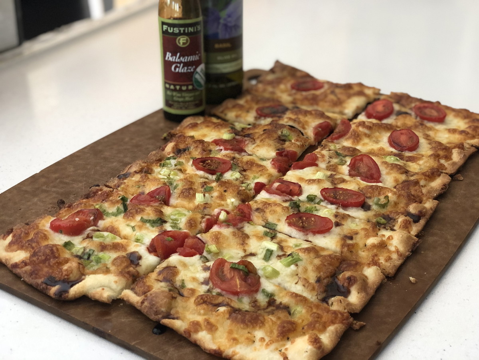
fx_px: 720
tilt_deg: -27.9
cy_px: 180
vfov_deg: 28.0
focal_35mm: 52
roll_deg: +1.0
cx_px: 240
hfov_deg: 36.8
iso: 125
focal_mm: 6
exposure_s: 1/30
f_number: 2.4
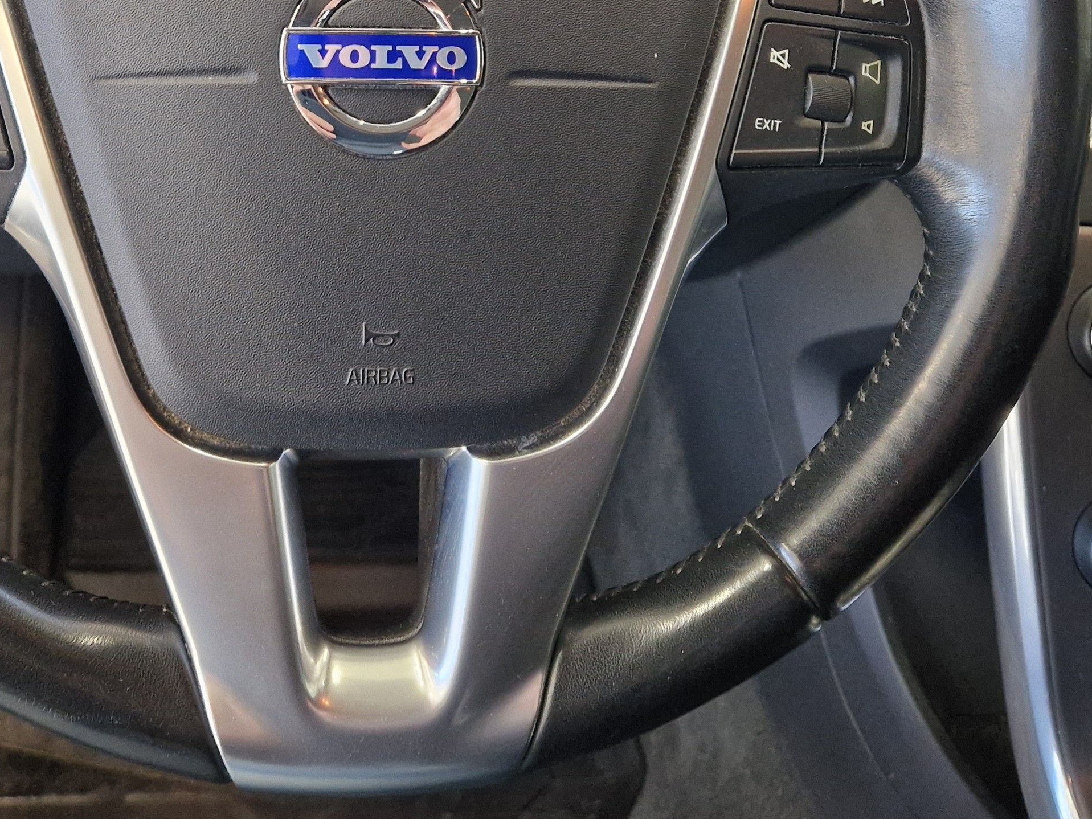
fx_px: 1514
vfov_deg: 28.5
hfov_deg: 39.0
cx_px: 322
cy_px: 10
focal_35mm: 48
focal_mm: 5.4
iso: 320
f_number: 1.8
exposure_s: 1/100
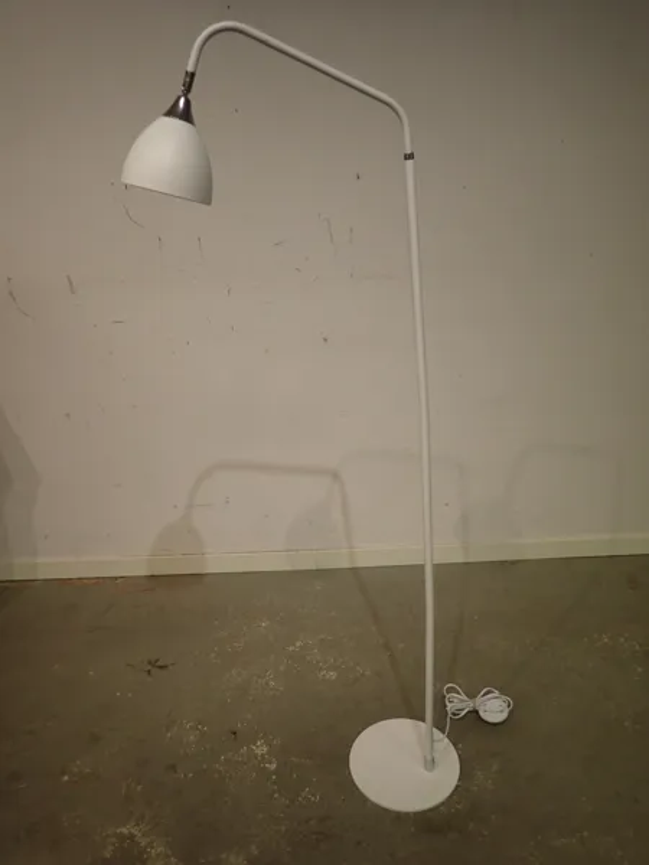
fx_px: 475
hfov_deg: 68.7
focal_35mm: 19
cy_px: 432
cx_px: 324
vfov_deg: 84.7
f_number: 2
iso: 200
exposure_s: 1/60
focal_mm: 3.33
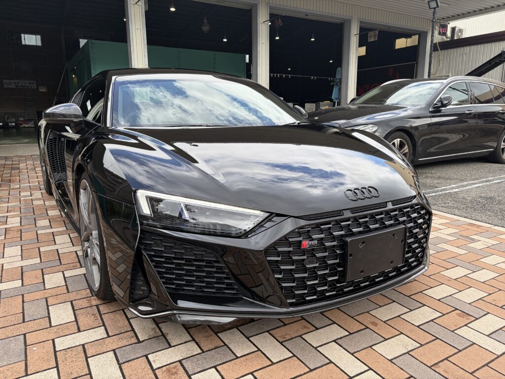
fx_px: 379
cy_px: 190
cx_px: 252
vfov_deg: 53.1
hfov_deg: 67.3
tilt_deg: -11.2
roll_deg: +0.6
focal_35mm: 26
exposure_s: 1/933
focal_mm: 5.96
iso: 50
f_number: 1.6
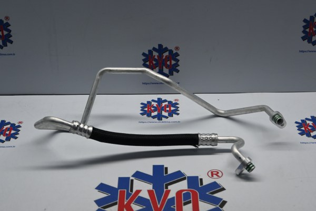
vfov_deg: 18.2
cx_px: 158
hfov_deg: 27.0
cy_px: 106
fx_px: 658
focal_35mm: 75
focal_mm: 50
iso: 360
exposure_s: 1/80
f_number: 6.3
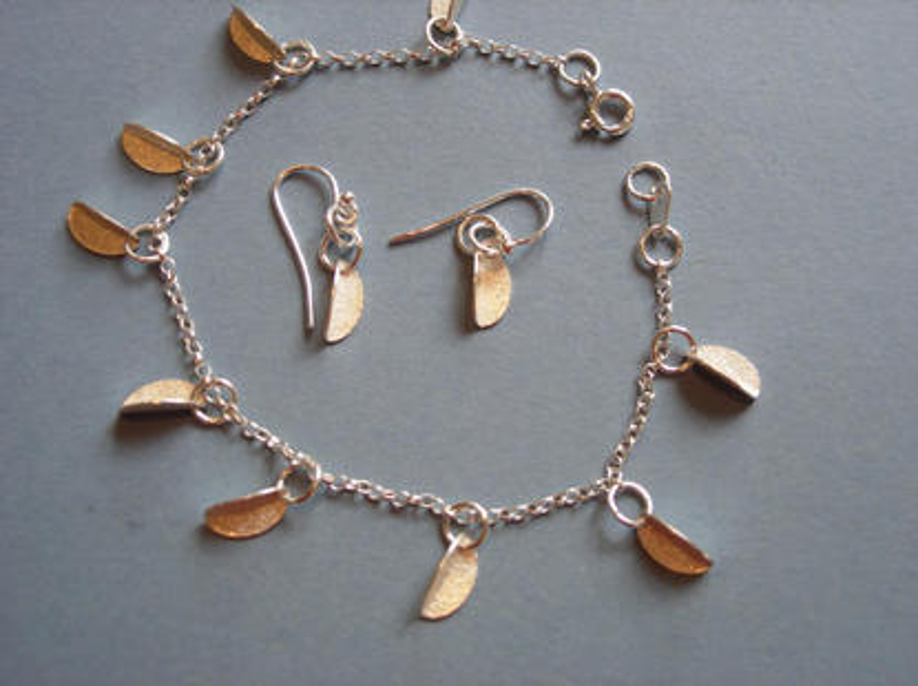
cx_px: 459
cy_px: 343
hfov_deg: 37.5
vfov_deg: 28.5
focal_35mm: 51
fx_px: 1351
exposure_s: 1/73.9
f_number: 3.2
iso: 64
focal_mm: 10.6
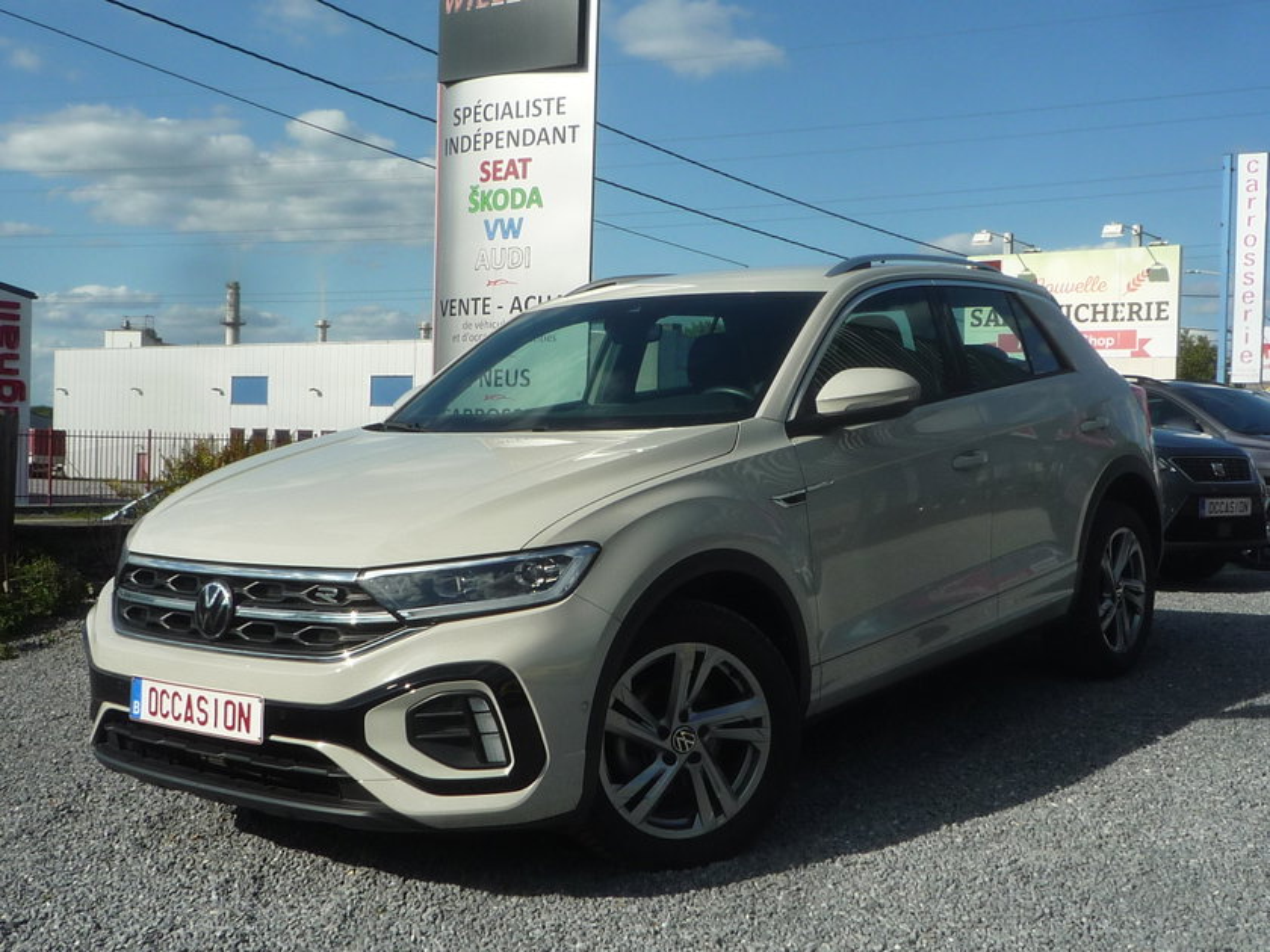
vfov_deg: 35.1
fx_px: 1504
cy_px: 476
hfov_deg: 45.8
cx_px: 635
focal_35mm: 41
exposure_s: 1/800
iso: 100
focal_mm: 4.4
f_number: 5
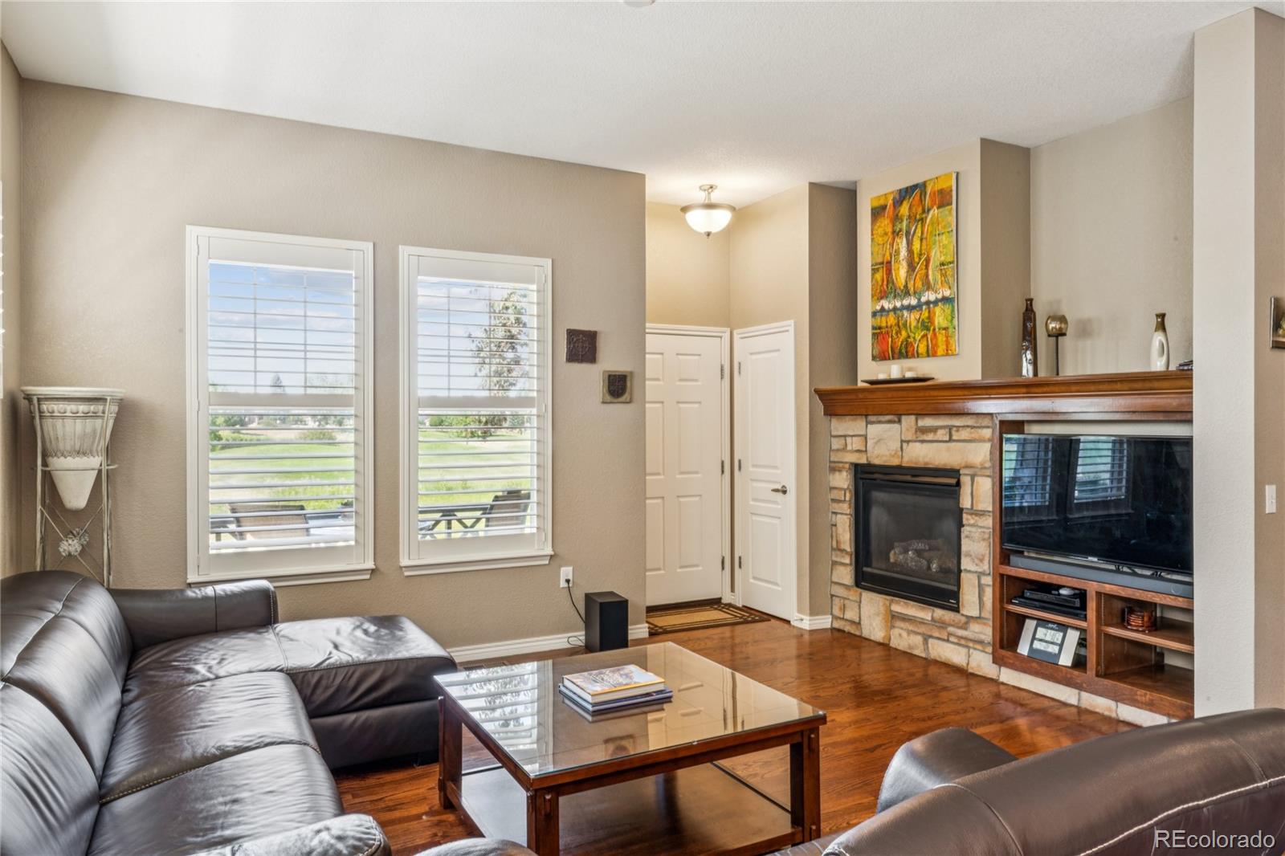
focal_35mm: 24
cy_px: 428
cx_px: 642
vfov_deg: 53.1
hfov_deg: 73.8
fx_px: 856
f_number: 22
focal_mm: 24
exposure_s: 1.3
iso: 125
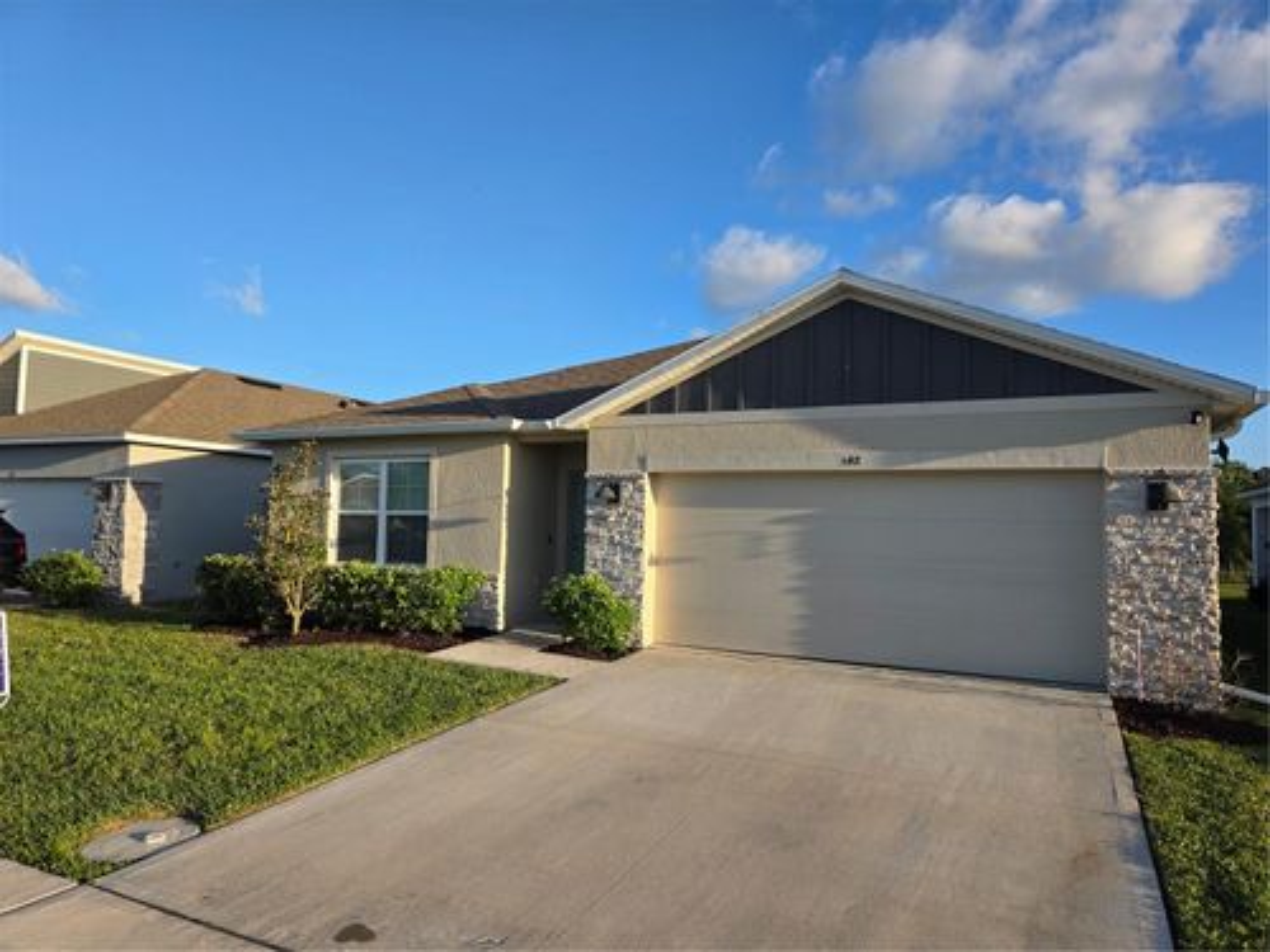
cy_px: 476
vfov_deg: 58.9
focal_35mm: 23
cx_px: 635
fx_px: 844
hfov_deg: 73.9
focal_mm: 6.3
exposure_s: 1/3042
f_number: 1.7
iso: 80
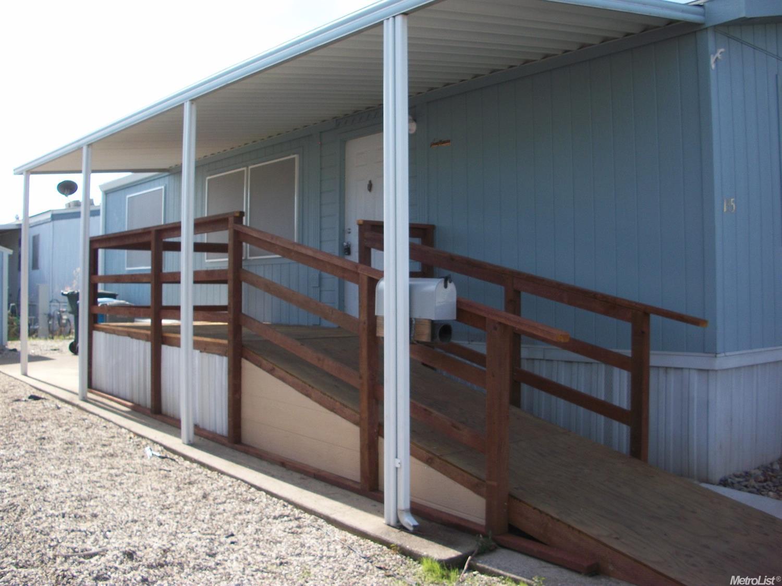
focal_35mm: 35
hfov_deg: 52.6
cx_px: 391
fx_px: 790
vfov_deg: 40.7
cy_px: 293
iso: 80
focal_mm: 6.3
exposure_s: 1/500
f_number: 3.1
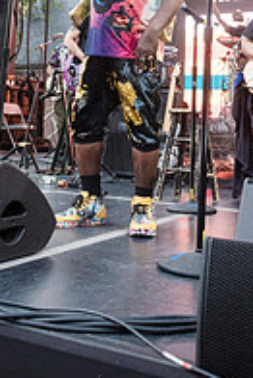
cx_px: 139
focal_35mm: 55
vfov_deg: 33.7
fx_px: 579
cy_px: 17
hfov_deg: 24.6
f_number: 4
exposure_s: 1/200
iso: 2500
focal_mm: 24
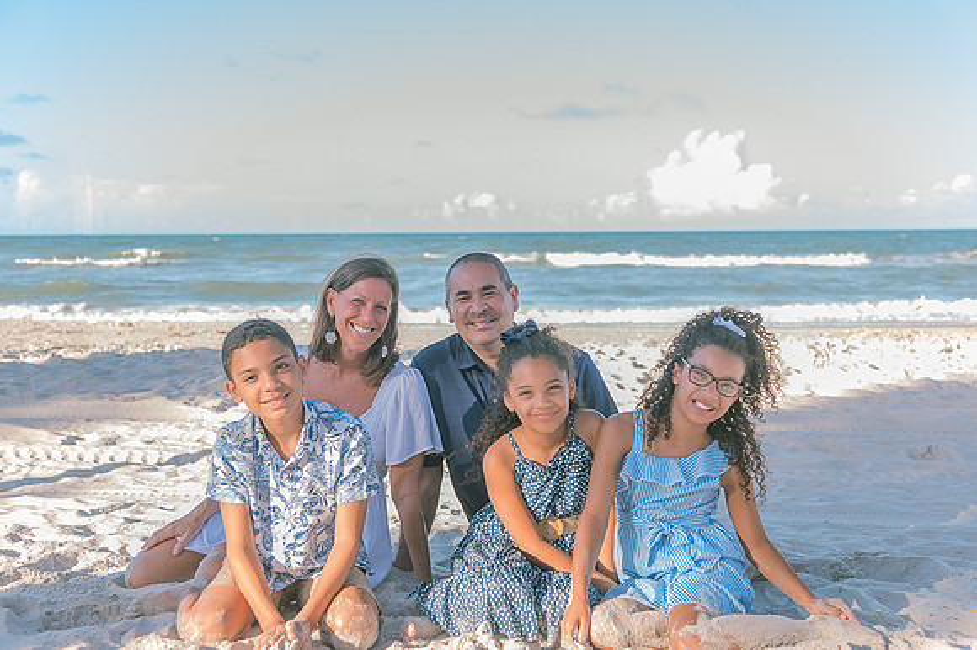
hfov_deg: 40.6
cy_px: 325
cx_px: 490
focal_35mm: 49
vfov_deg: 27.6
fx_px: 1321
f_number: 4
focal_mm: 46
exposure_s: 1/250
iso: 320
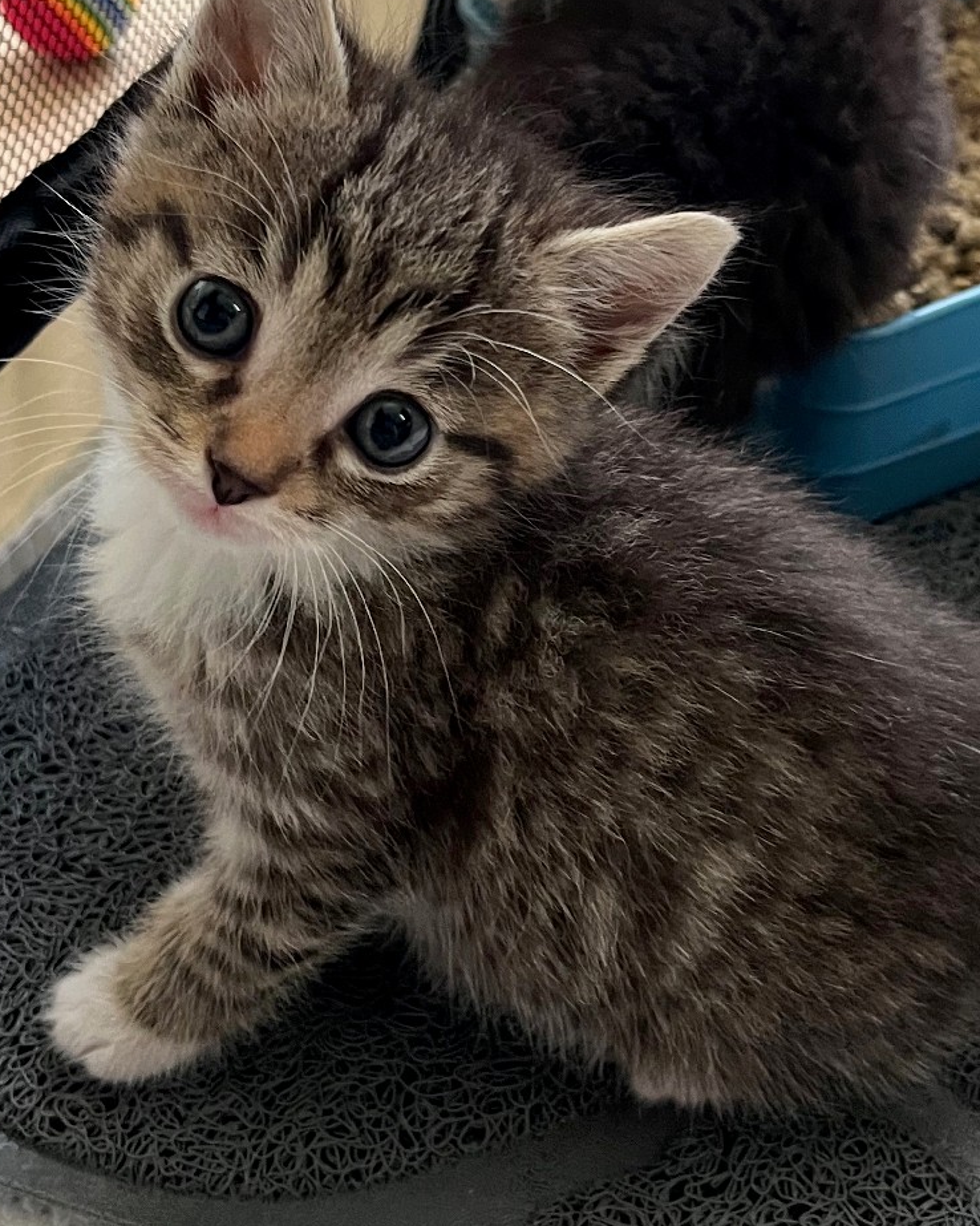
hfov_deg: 27.6
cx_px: 531
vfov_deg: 33.8
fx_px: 1995
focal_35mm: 55
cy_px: 381
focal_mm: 5.1
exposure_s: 1/60
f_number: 1.6
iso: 320
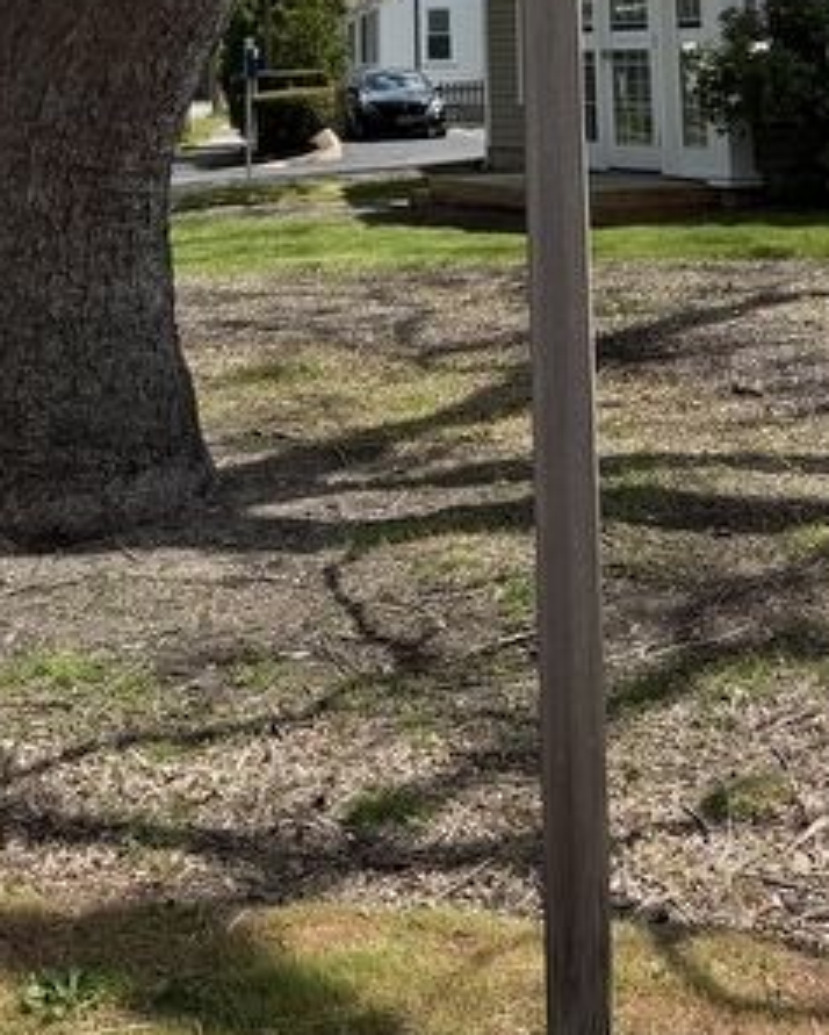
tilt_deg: +10.7
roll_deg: +1.2
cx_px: 421
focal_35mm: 63
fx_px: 1930
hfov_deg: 24.2
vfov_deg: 25.6
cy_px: -328
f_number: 1.78
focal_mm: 6.76
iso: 80
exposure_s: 1/4405
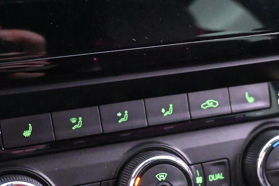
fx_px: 570
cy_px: 179
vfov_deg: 18.1
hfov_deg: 27.5
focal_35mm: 74
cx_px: 148
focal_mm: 24.5
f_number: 4.2
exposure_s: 1/40
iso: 22800
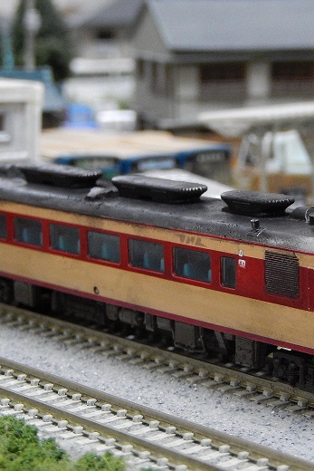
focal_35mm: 133
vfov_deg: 15.4
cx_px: 219
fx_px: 1739
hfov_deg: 10.3
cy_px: 237
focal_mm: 17
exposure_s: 1/13
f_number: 5.2
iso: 800
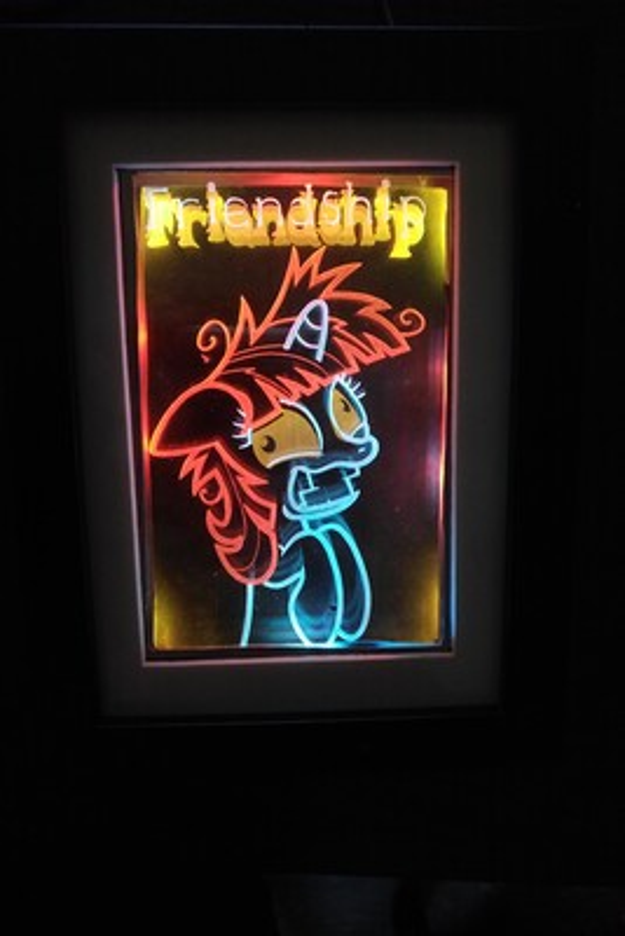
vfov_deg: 71.5
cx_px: 312
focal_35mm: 25
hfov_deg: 51.3
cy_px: 468
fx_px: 650
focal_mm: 4.52
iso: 749
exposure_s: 1/33
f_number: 2
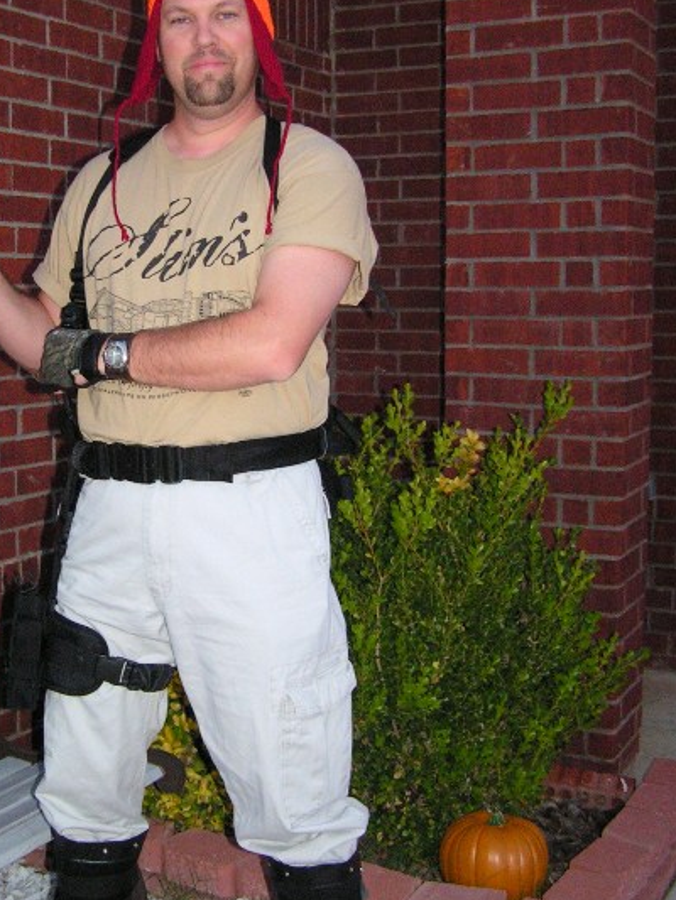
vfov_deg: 33.8
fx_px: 1484
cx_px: 216
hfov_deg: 25.5
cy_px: 447
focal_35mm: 57
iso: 200
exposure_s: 1/40
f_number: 2.8
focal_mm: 6.3
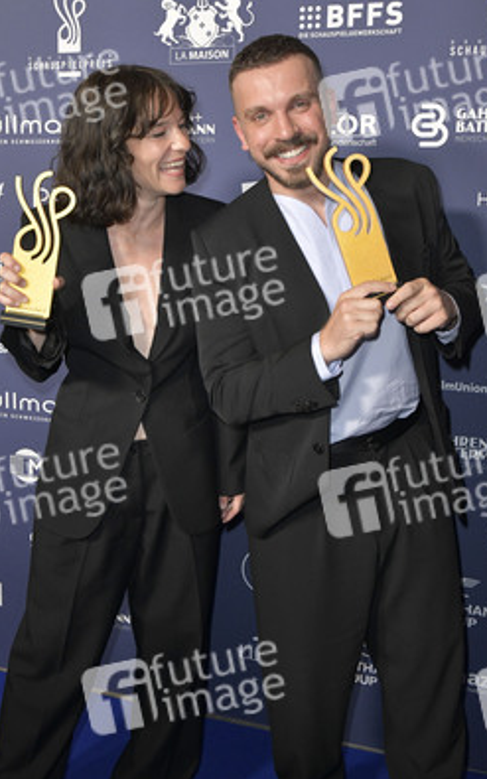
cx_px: 241
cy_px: 392
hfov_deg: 38.3
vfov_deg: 58.1
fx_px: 701
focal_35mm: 33
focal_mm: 32
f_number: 6.3
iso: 2000
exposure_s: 1/250
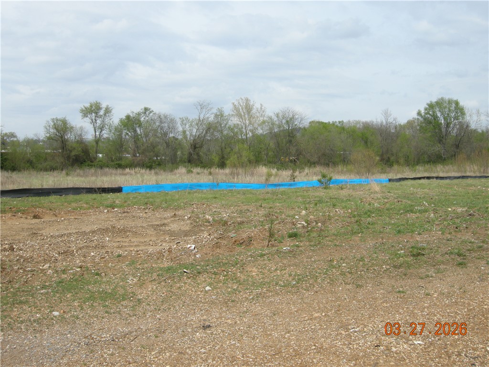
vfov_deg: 40.7
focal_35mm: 35
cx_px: 244
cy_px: 184
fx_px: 494
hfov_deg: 52.6
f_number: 6.1
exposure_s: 1/228
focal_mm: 7.5
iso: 64
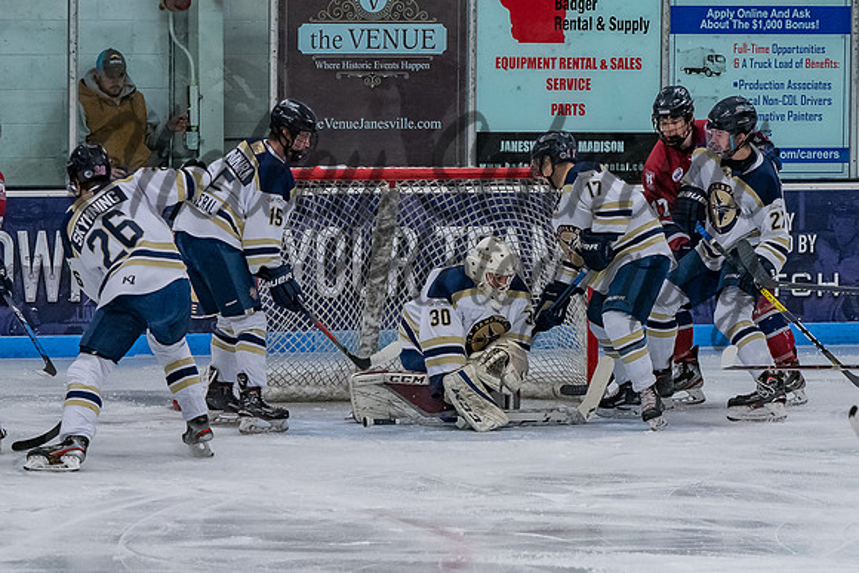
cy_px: 419
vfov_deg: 4.6
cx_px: 514
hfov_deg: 6.8
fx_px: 7195
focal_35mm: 301
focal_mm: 135
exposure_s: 1/800
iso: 2500
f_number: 3.5
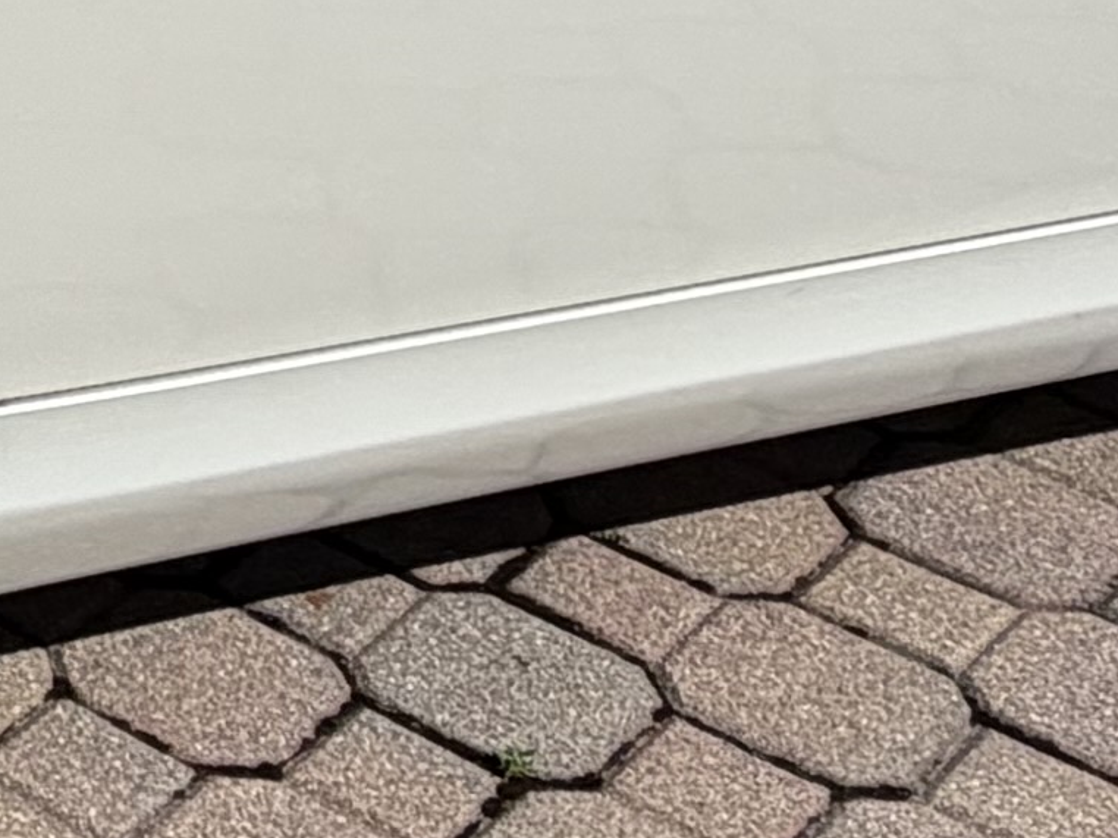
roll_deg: -0.5
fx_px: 3390
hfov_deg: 15.1
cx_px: -1124
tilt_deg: -26.5
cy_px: -255
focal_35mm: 105
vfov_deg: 13.6
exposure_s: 1/2611
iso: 20
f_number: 2.2
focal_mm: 2.22
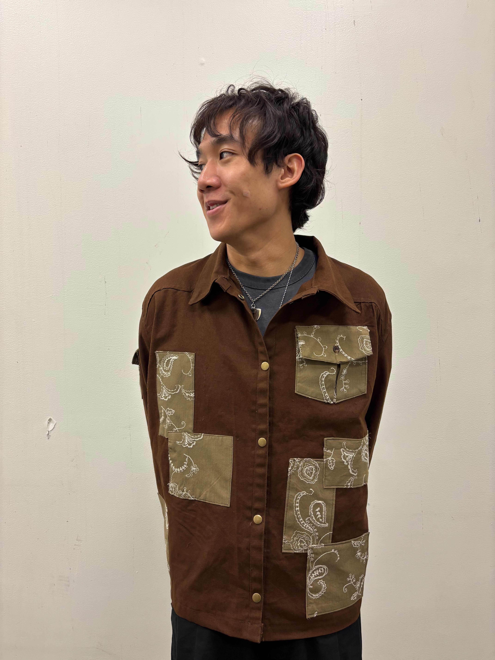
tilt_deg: -3.4
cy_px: 330
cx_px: 248
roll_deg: +0.1
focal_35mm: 26
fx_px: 496
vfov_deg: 67.3
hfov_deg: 53.1
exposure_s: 1/60
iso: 125
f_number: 1.6
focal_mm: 5.96
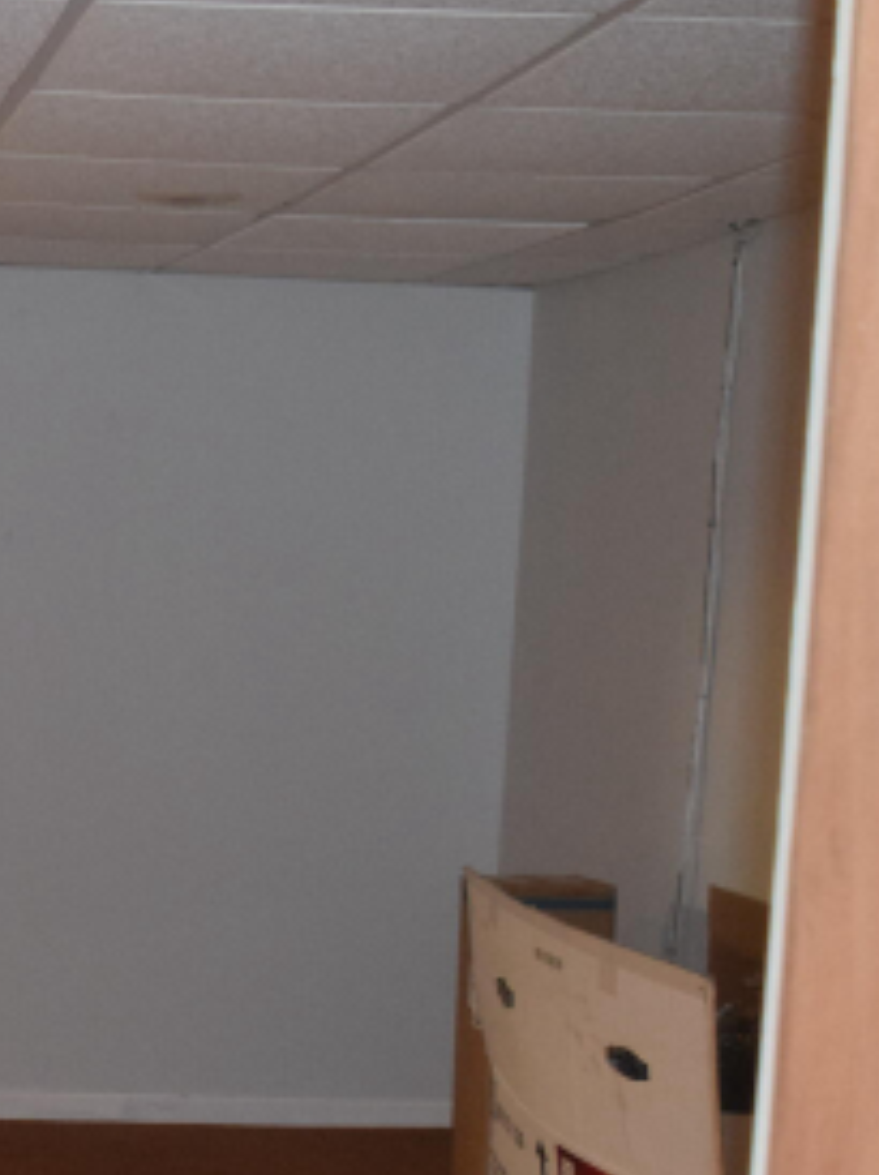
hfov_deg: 17.6
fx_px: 2679
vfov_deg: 24.5
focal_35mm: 79
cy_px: 871
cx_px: -210
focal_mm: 20
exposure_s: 1/60
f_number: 3.5
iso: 2500
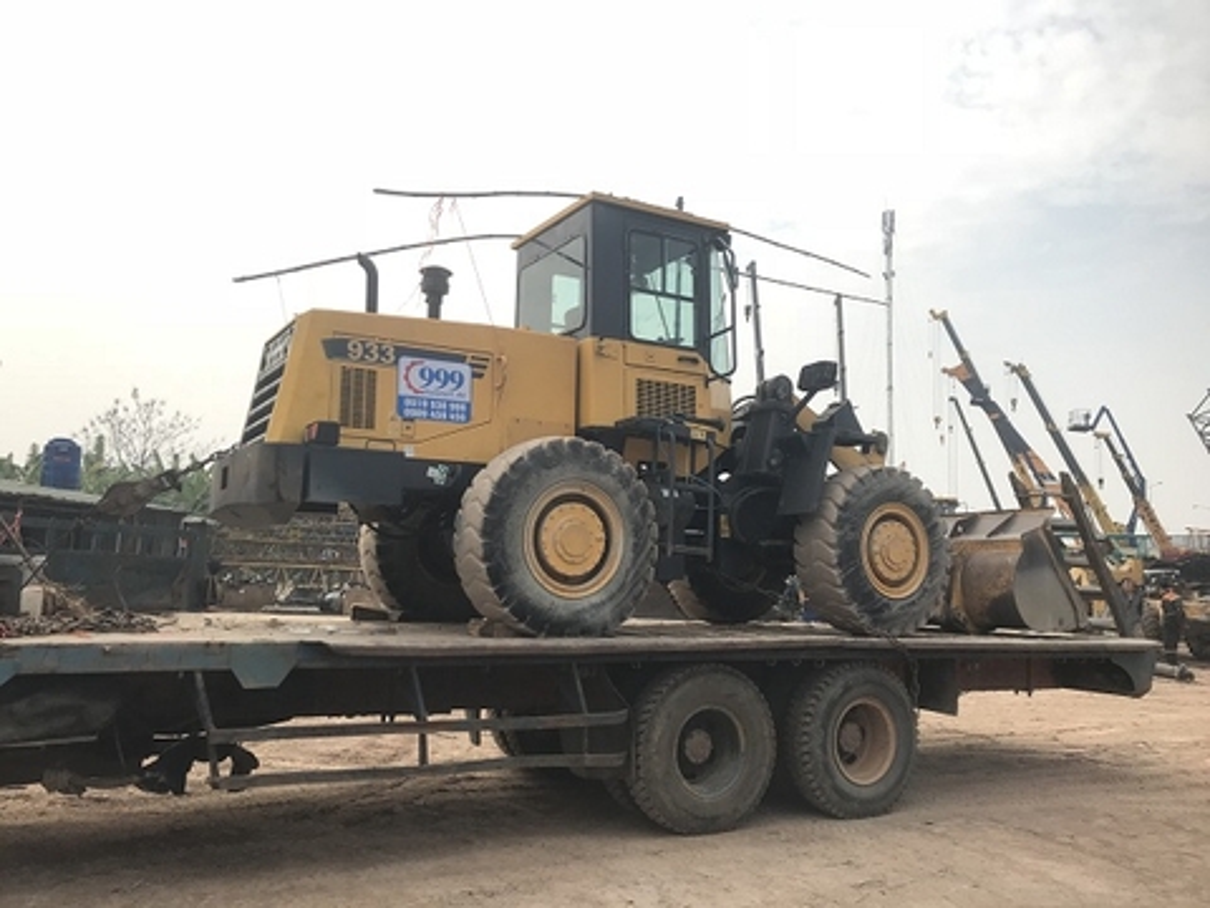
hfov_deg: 63.4
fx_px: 979
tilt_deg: +7.3
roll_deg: -2.5
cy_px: 454
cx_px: 605
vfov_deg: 49.7
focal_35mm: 28
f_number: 1.8
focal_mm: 3.99
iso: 20
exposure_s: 1/1996
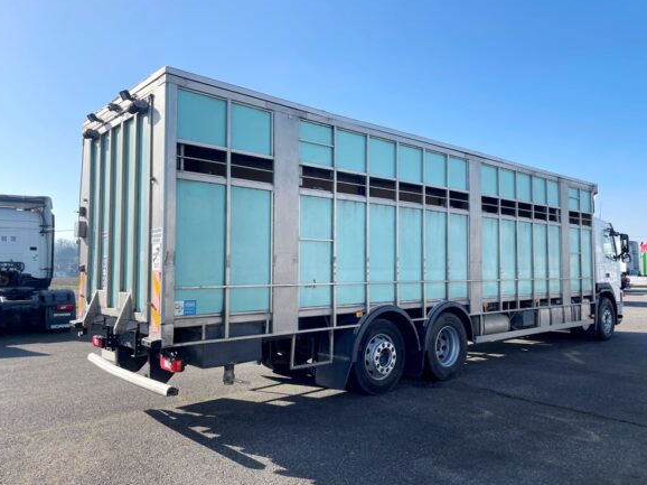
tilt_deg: +4.6
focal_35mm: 27
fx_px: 504
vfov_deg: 51.3
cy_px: 245
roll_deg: +0.8
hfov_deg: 65.3
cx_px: 321
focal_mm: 4.2
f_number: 1.6
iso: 32
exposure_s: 1/2174
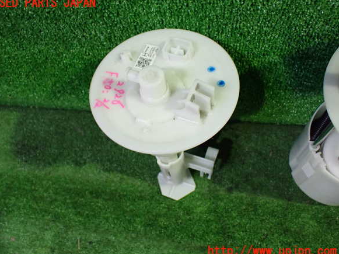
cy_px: 127
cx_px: 165
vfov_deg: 45.4
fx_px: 303
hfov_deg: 58.4
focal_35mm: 31
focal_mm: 5.4
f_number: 2.3
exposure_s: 1/80
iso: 800
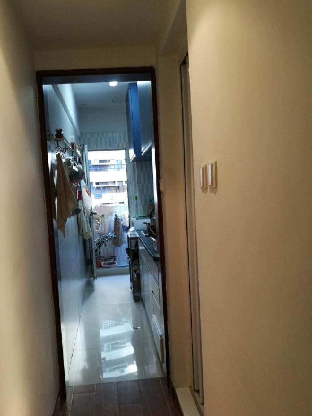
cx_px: 140
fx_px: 361
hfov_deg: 46.7
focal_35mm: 30
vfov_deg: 59.9
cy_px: 223
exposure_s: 1/33.3
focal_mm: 4.5
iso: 250
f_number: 2.2
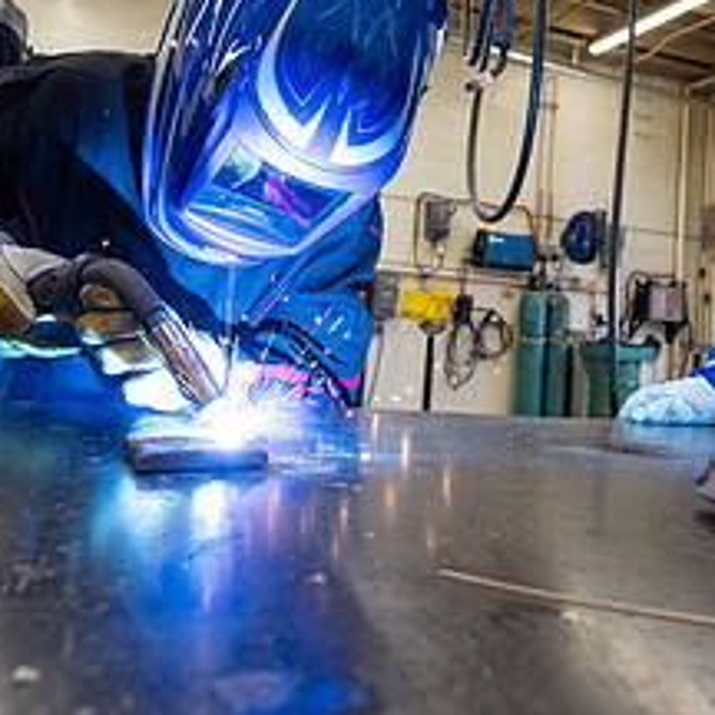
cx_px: 381
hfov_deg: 51.1
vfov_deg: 50.3
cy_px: 247
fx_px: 748
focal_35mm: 32
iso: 1600
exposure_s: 1/500
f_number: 4
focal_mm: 14
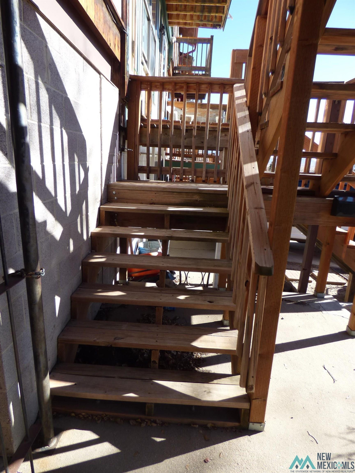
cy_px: 236
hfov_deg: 66.0
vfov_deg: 81.7
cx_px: 178
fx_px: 273
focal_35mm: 20
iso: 100
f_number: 2.8
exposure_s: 1/400
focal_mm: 3.58
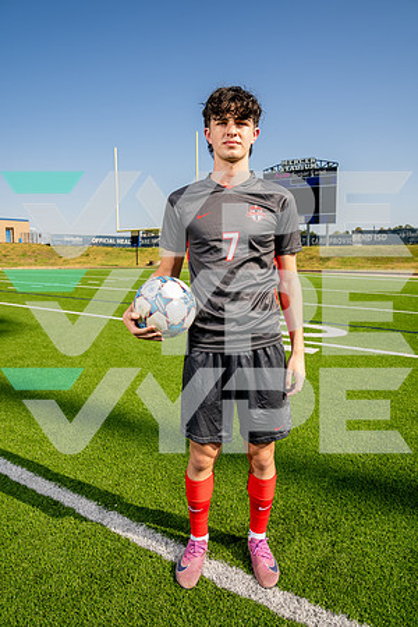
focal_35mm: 24
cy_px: 314
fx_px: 418
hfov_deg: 53.1
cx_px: 209
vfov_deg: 73.7
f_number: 7.1
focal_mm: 24
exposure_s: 1/125
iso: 50
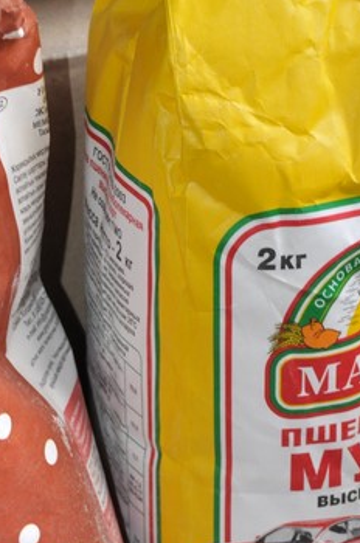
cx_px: 104
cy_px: 484
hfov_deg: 9.4
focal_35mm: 145
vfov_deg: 14.0
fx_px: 2183
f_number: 4.5
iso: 1000
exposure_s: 1/50
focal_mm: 44
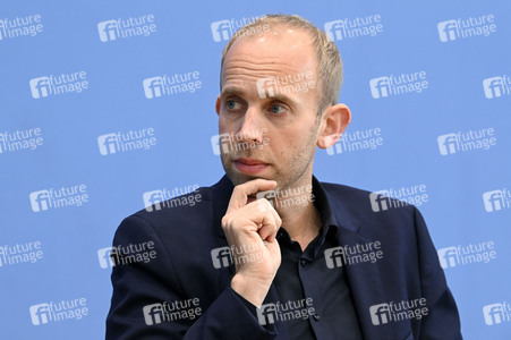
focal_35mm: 160
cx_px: 256
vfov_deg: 8.6
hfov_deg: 12.8
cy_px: 170
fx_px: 2269
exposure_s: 1/400
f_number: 5.6
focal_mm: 160
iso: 3200
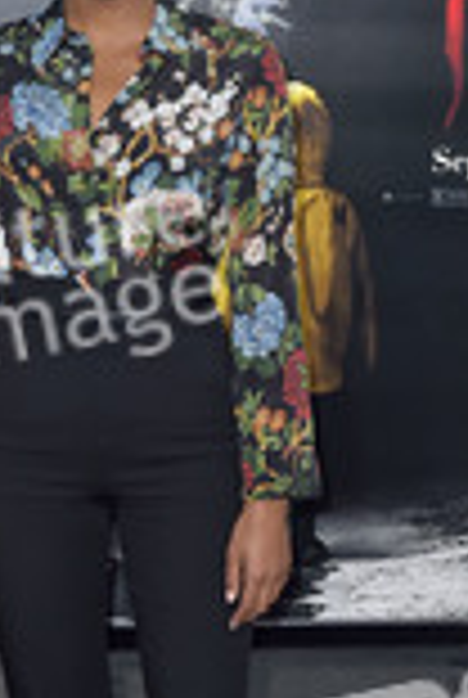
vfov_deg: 19.6
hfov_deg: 13.3
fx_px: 1999
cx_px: 124
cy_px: 522
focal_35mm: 103
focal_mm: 40
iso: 640
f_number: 6.3
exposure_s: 1/250
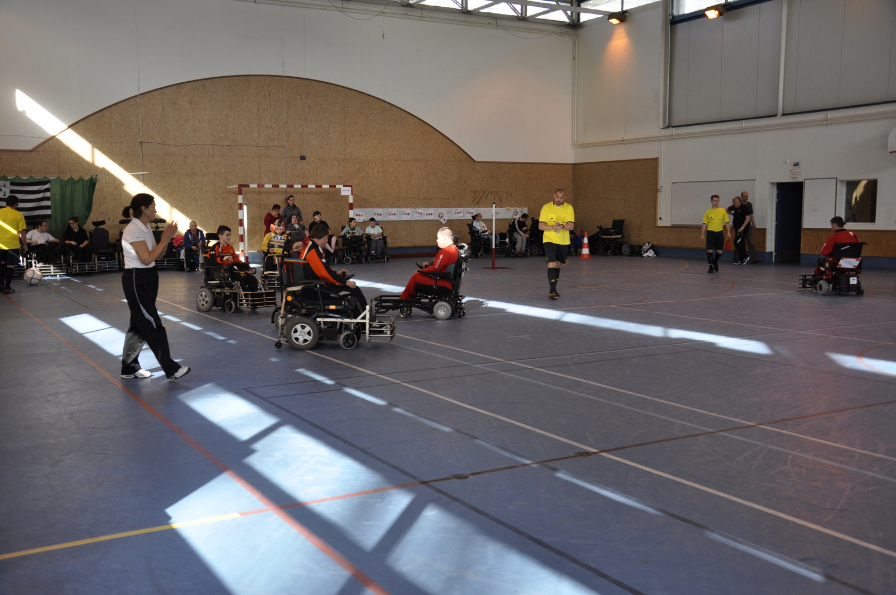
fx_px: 895
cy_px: 298
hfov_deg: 53.2
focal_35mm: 36
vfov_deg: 36.8
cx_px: 448
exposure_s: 1/125
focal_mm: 24
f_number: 5.6
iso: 400
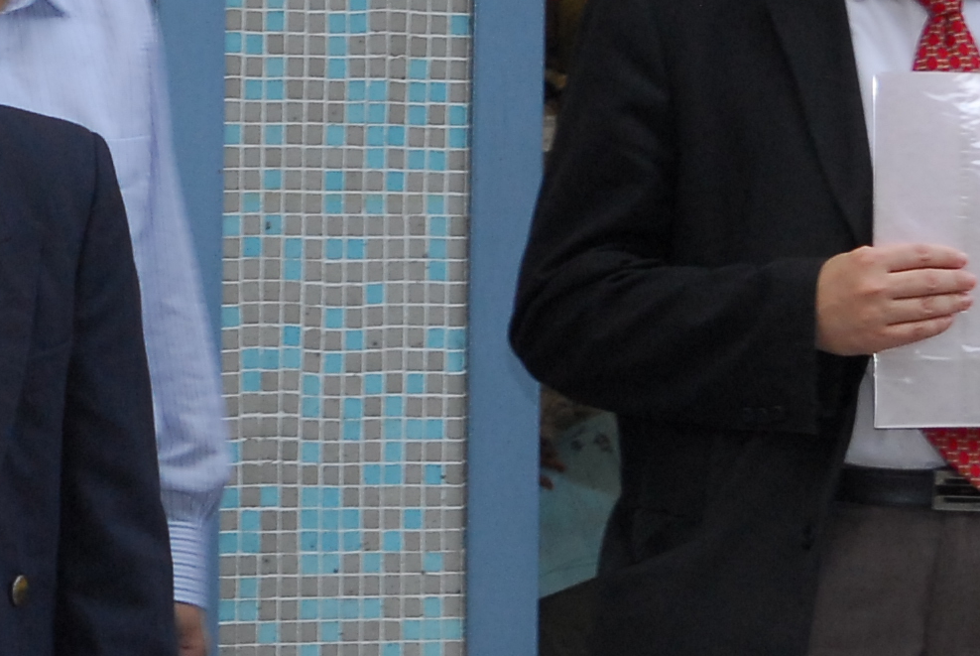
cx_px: -507
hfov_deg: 8.2
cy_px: 255
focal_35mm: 247
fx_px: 6731
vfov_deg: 5.6
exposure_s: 1/60
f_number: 4.5
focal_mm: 42
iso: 400
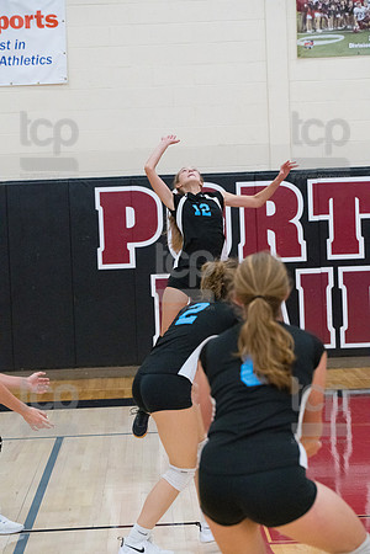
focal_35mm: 105
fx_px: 1619
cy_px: 277
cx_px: 185
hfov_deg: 13.0
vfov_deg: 19.5
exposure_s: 1/1000
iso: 6400
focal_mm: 105
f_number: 4.5
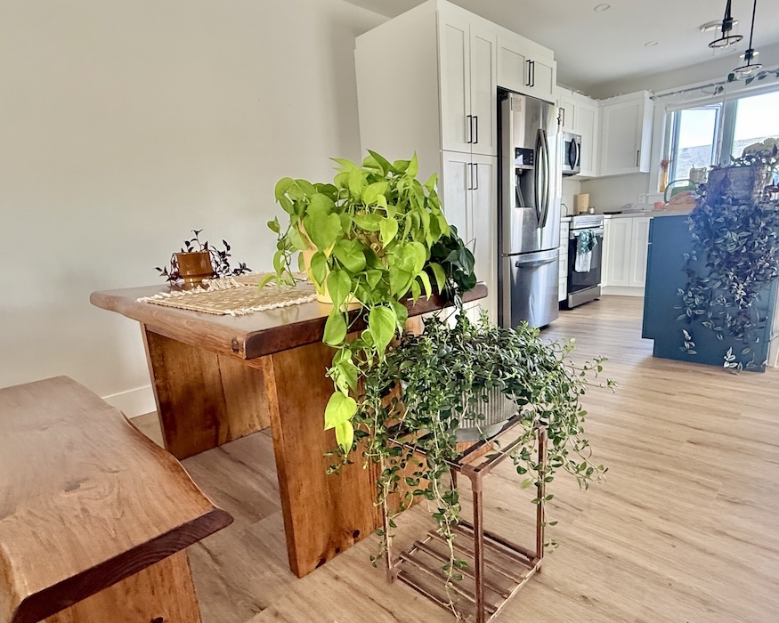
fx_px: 461
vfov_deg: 68.0
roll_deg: +4.1
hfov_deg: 80.4
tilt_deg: -12.1
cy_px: 338
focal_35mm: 20
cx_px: 398
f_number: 2.2
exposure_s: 1/99
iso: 400
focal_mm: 2.22
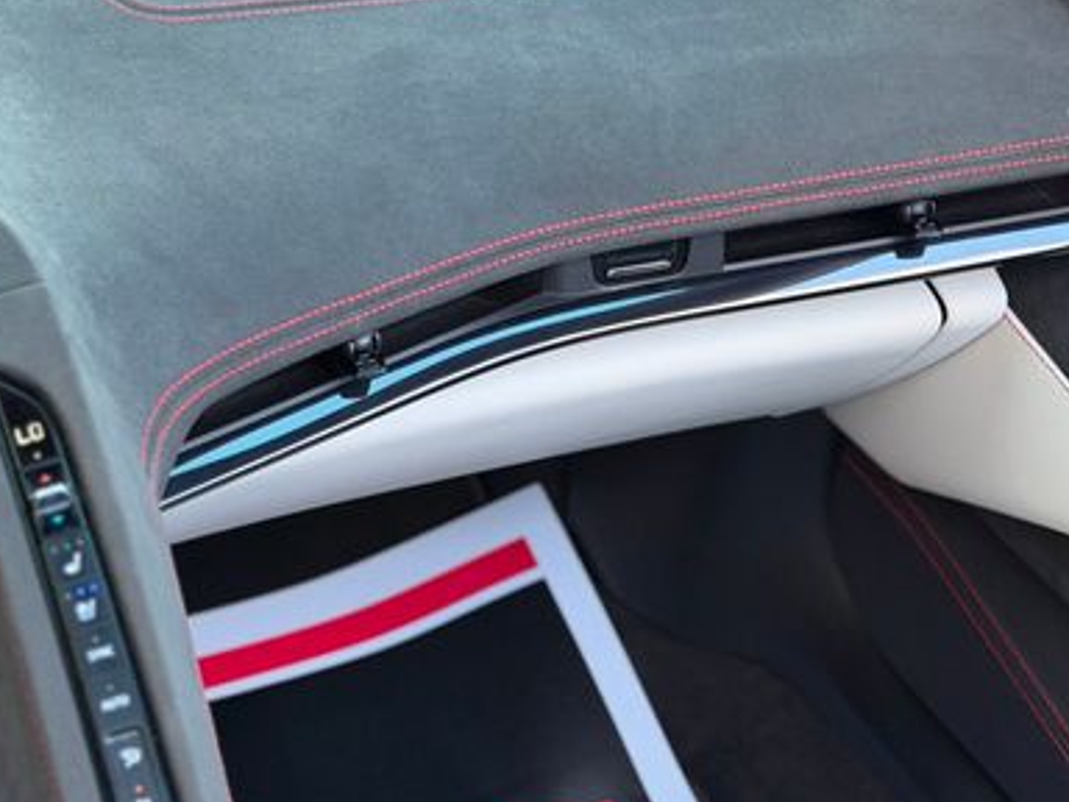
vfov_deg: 18.4
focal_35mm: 80
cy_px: 473
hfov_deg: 24.4
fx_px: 2471
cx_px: 537
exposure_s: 1/121
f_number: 1.78
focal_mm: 6.76
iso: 80
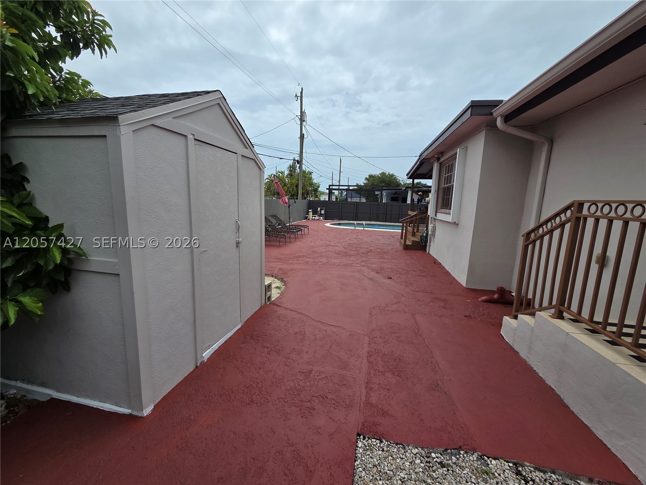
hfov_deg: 106.2
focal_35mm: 13
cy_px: 242
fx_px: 243
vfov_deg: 89.9
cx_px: 323
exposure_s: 1/2797
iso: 50
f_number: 2.2
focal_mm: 2.2
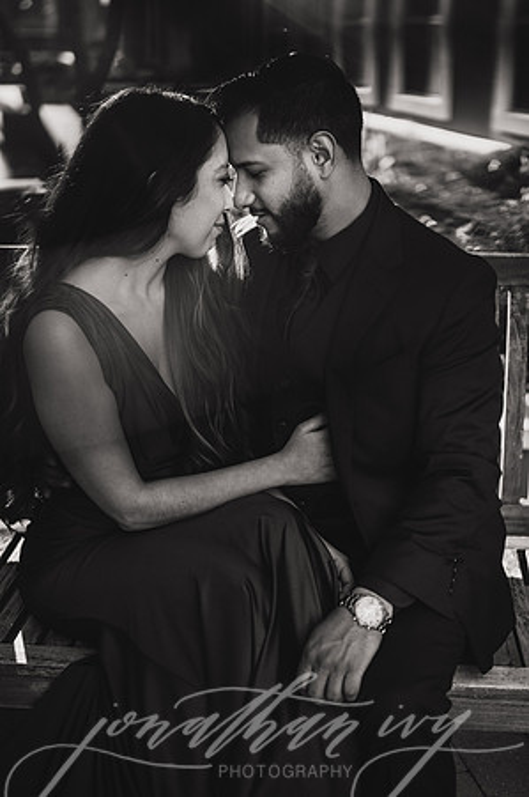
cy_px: 398
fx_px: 1105
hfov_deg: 26.9
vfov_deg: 39.6
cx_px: 264
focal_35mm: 50
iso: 640
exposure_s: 1/6400
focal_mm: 50
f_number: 2
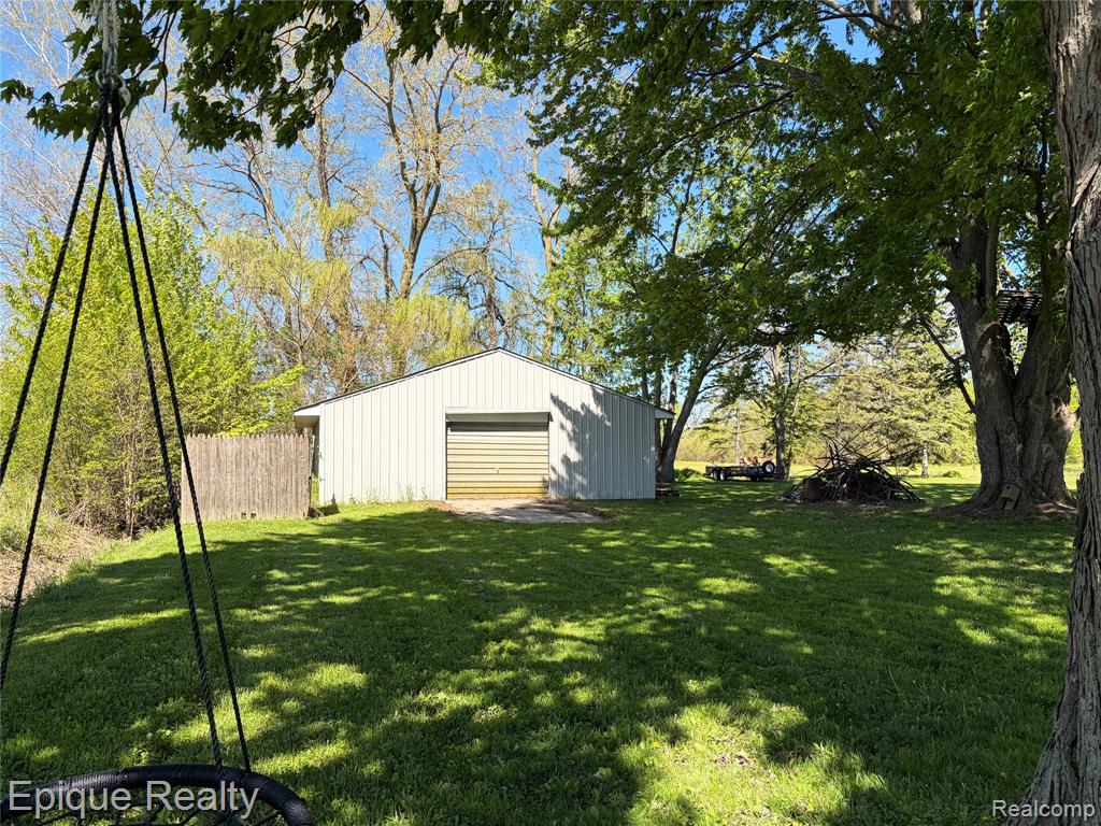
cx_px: 550
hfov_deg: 67.3
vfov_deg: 53.1
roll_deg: +1.1
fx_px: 827
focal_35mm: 26
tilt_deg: +2.4
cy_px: 413
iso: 50
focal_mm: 5.96
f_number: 1.6
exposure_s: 1/1393
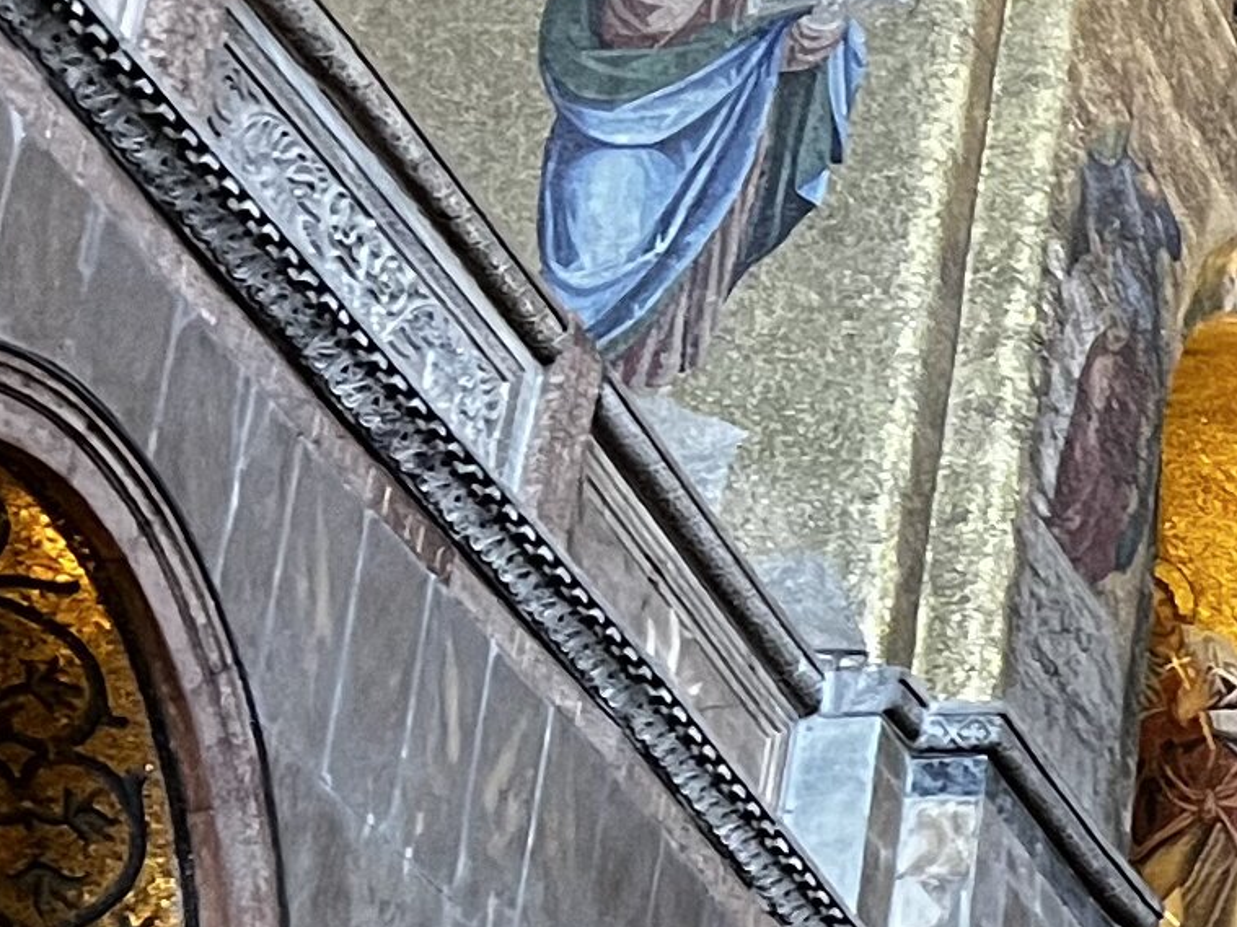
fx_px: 4895
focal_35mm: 137
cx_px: 2805
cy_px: 1096
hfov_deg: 12.1
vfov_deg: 10.6
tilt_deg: +23.5
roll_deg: +0.8
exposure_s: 1/50
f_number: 1.5
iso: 400
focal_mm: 5.7
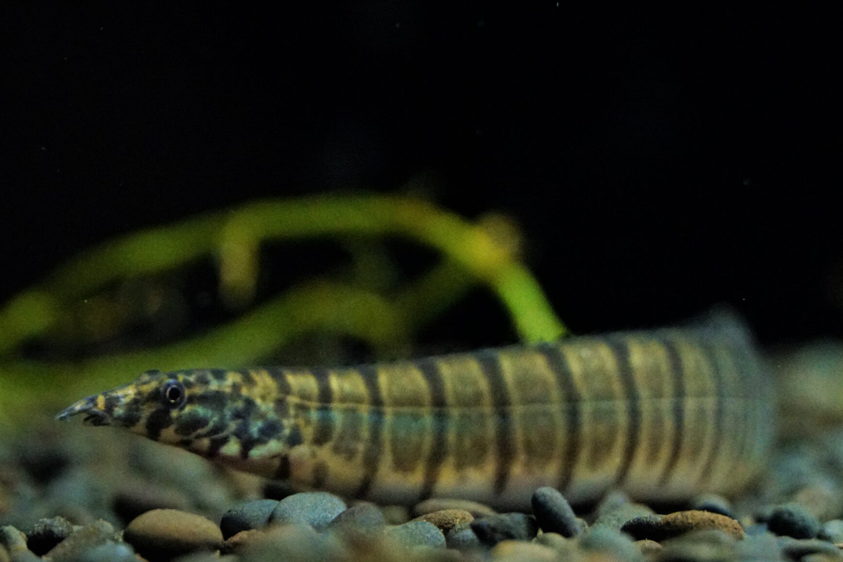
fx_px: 6972
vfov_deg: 4.6
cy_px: 329
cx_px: 443
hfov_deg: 6.9
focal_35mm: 298
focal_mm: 135
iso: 10000
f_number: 5.6
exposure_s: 1/200
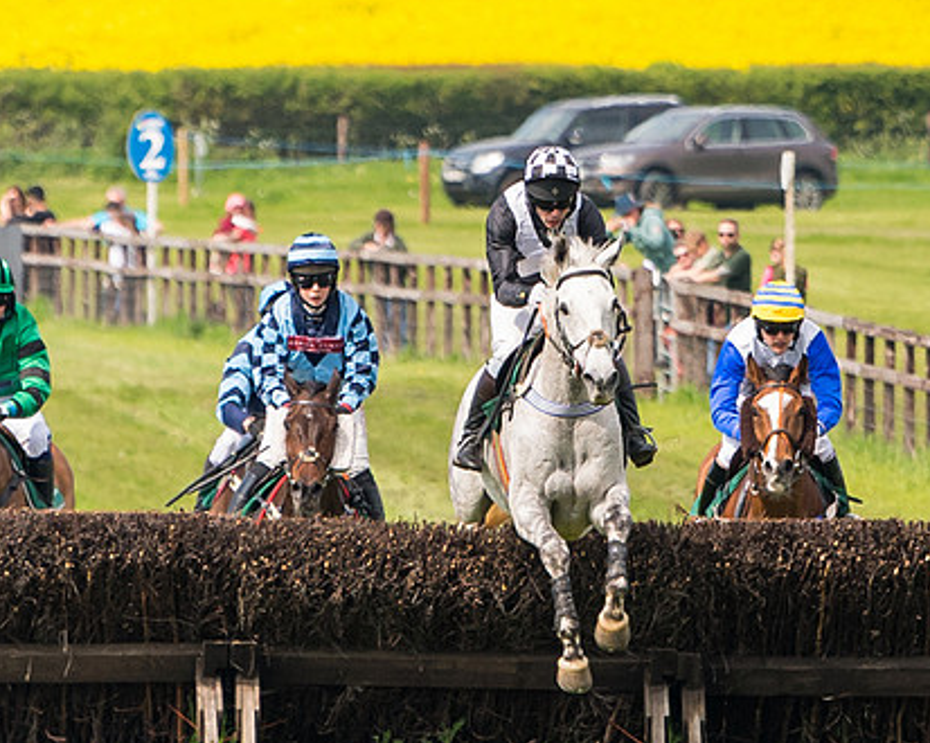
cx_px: 890
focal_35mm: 954
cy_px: 381
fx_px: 26246
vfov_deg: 1.6
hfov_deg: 2.0
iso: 400
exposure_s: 1/2500
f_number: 4
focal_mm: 200
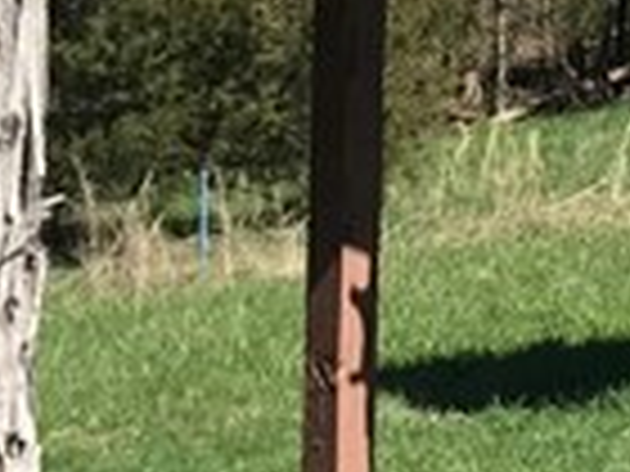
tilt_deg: +4.7
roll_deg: -1.2
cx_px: 1593
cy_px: -148
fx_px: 3731
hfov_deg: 8.6
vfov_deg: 7.2
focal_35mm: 205
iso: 20
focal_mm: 3.99
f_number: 1.8
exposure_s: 1/1650
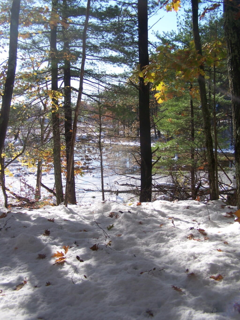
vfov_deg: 49.0
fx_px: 351
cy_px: 160
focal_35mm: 38
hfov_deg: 37.7
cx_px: 120
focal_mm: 6.3
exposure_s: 1/800
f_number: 2.8
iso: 80
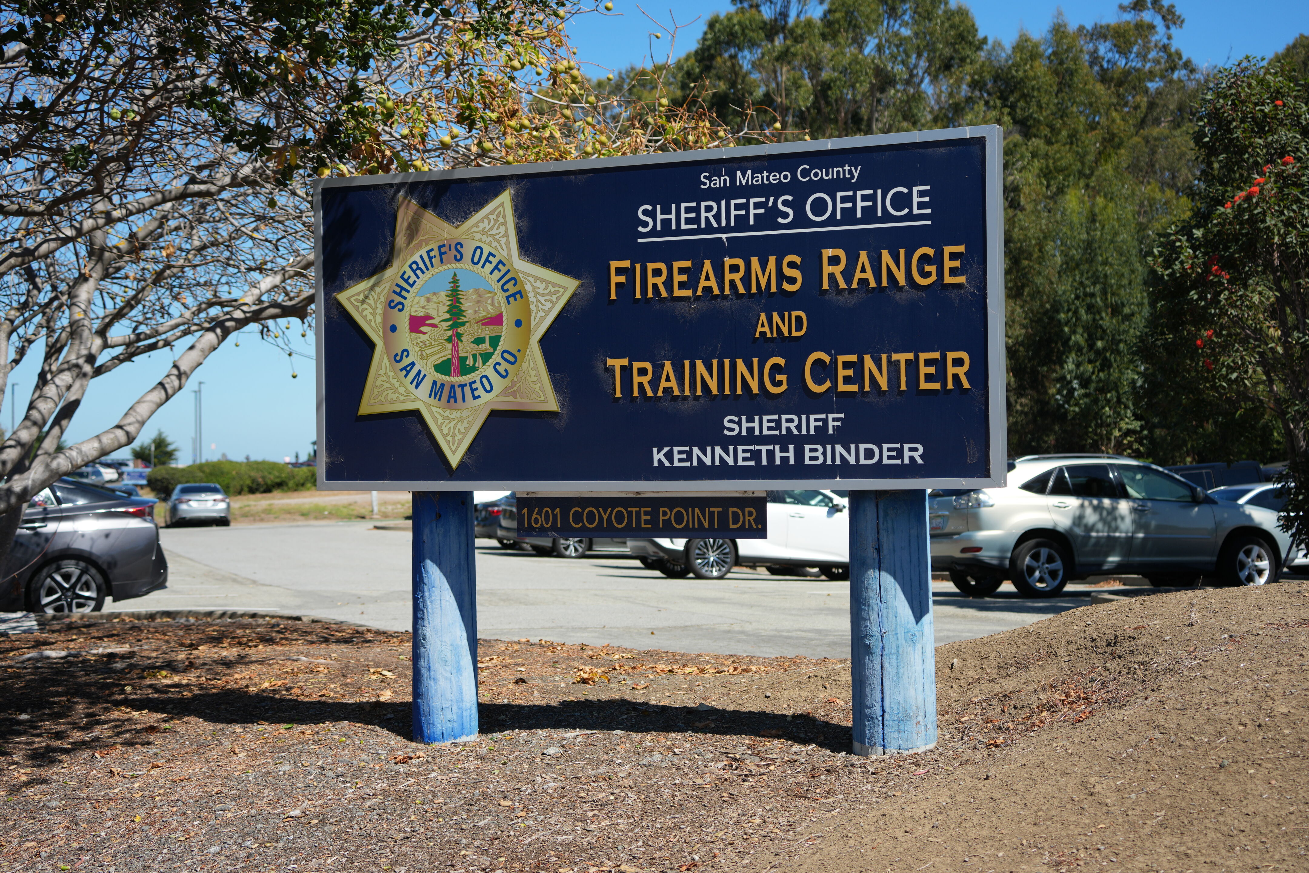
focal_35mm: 55
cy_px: 436
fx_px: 2000
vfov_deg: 24.6
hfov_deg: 36.2
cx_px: 654
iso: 160
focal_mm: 55
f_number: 4.5
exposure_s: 1/1000
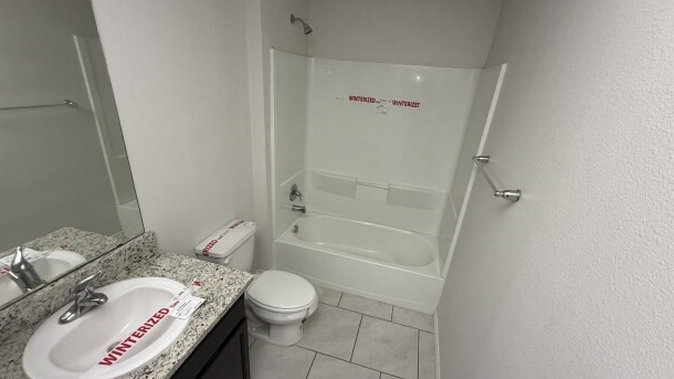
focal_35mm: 16
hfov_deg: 99.4
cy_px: 202
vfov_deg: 67.0
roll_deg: -4.3
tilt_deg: -22.3
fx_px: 286
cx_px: 340
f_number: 2.2
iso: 320
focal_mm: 2.22
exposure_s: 1/113
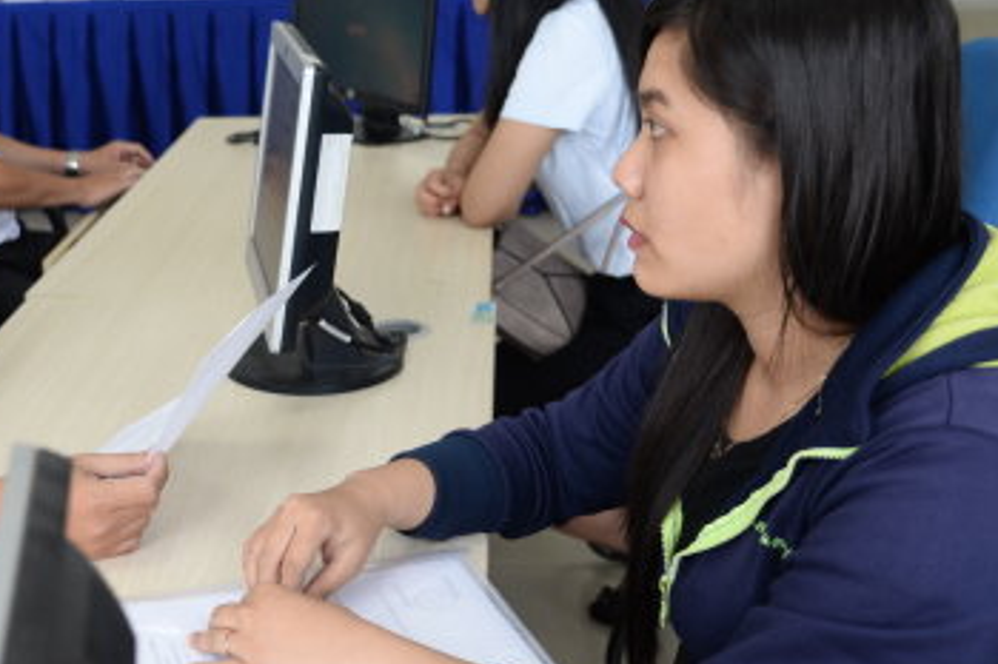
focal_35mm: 57
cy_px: 325
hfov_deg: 33.8
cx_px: 175
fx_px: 1579
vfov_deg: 23.8
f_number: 4
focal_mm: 30
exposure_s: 1/160
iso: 500
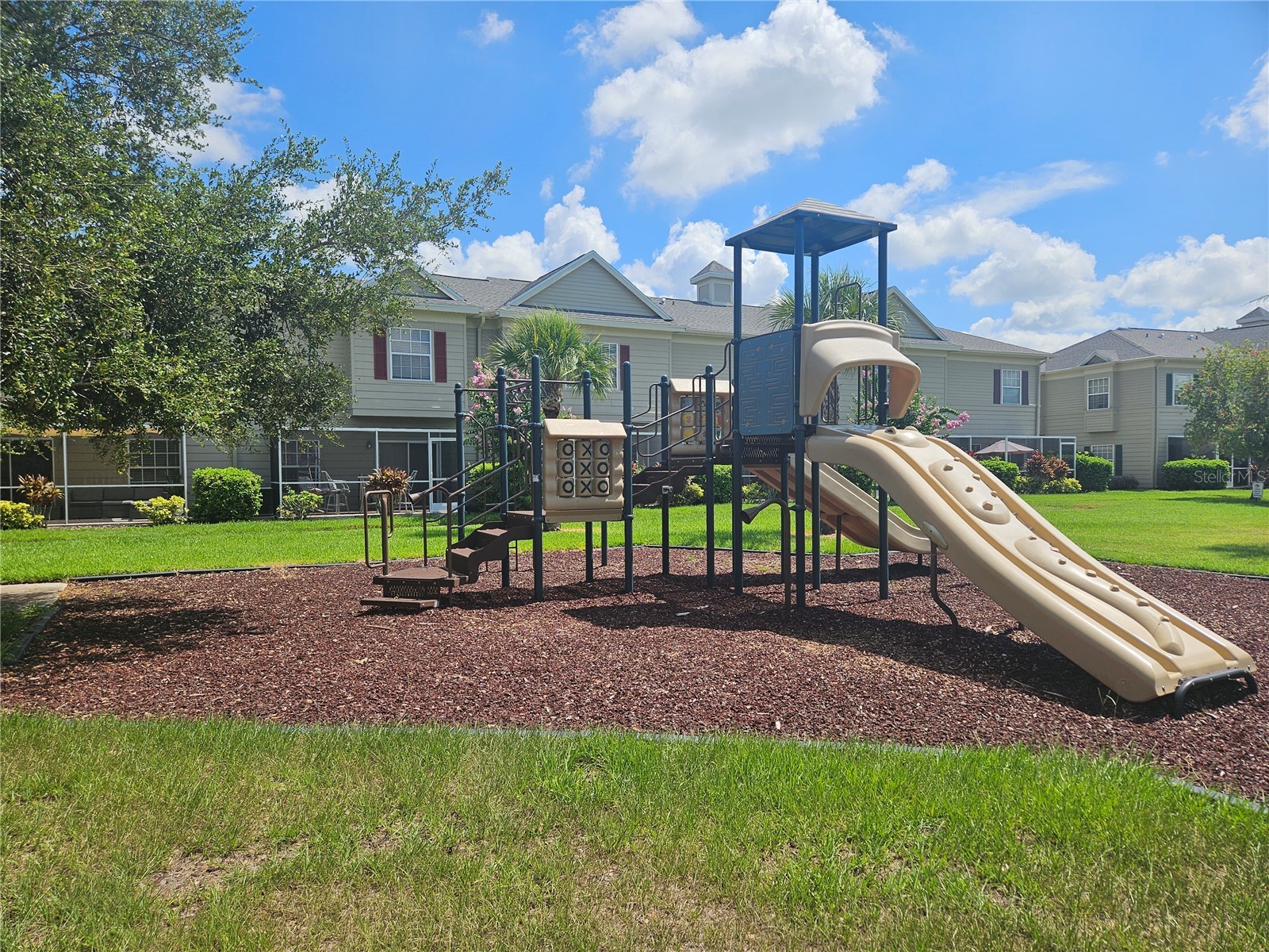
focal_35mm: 23
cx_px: 634
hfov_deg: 73.9
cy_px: 476
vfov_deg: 58.9
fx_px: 843
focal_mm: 5.4
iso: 25
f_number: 1.8
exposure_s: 1/2094
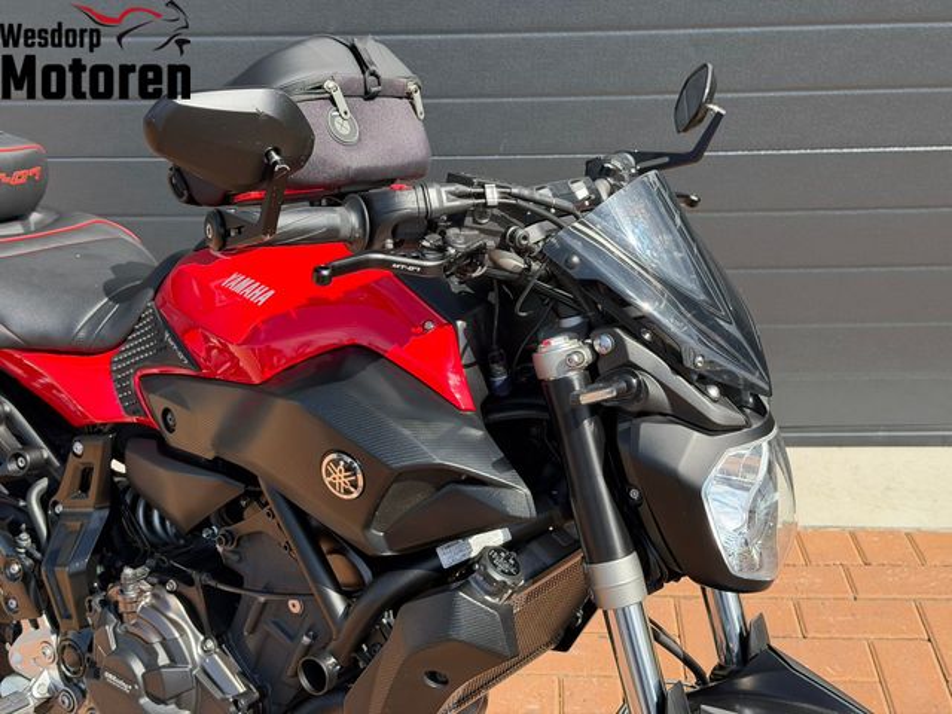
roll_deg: +0.4
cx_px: 476
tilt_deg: -25.0
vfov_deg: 30.3
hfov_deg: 39.7
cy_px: 357
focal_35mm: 48
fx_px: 1320
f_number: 1.78
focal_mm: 6.76
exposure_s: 1/1931
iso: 100
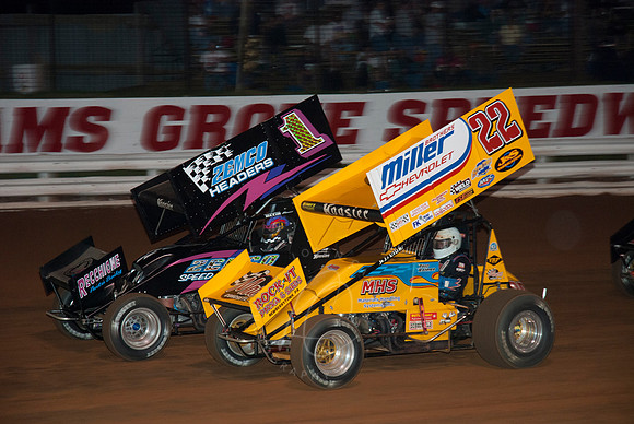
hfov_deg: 19.4
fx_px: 1851
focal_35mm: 105
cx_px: 317
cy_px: 212
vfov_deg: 13.1
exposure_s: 1/125
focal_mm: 70
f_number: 4.5
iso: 250
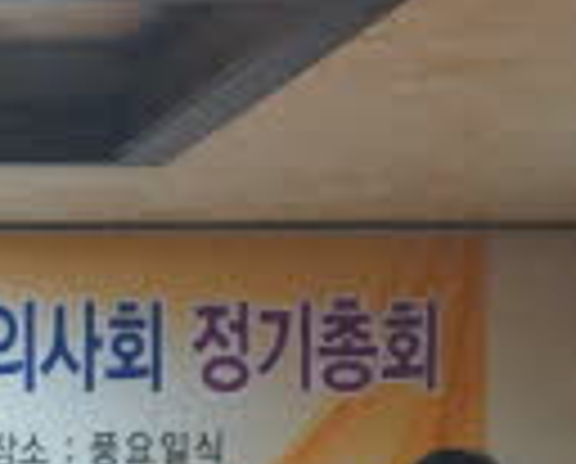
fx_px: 3503
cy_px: 1011
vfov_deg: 7.2
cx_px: -108
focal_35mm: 205
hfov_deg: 9.3
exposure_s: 1/80
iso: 3200
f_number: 4
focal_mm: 22
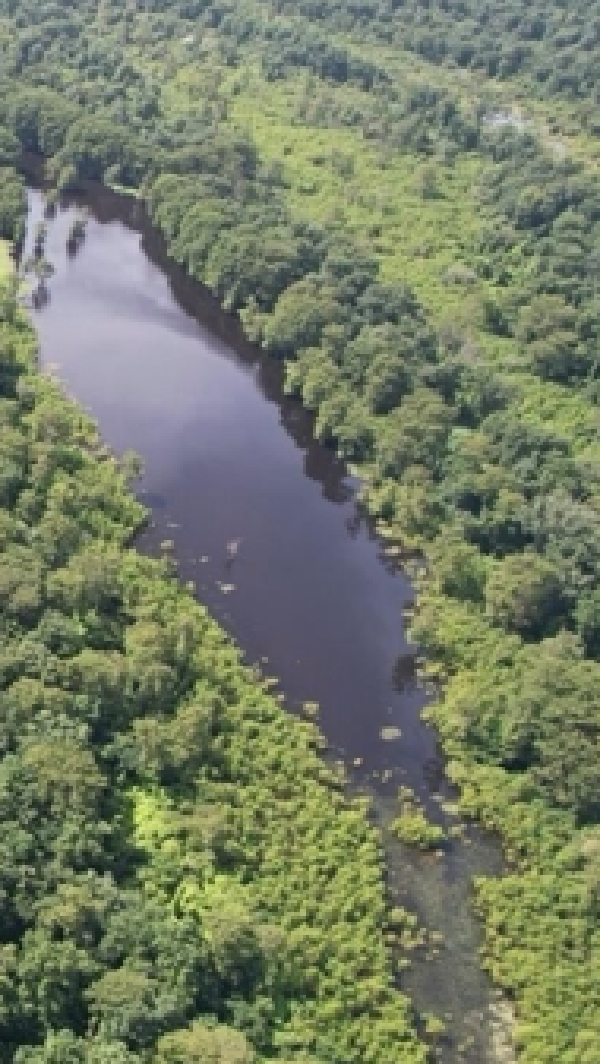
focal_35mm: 41
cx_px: -253
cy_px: 553
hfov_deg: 24.1
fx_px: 1158
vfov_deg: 49.4
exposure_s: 1/640
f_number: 2.8
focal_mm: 8.38
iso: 100
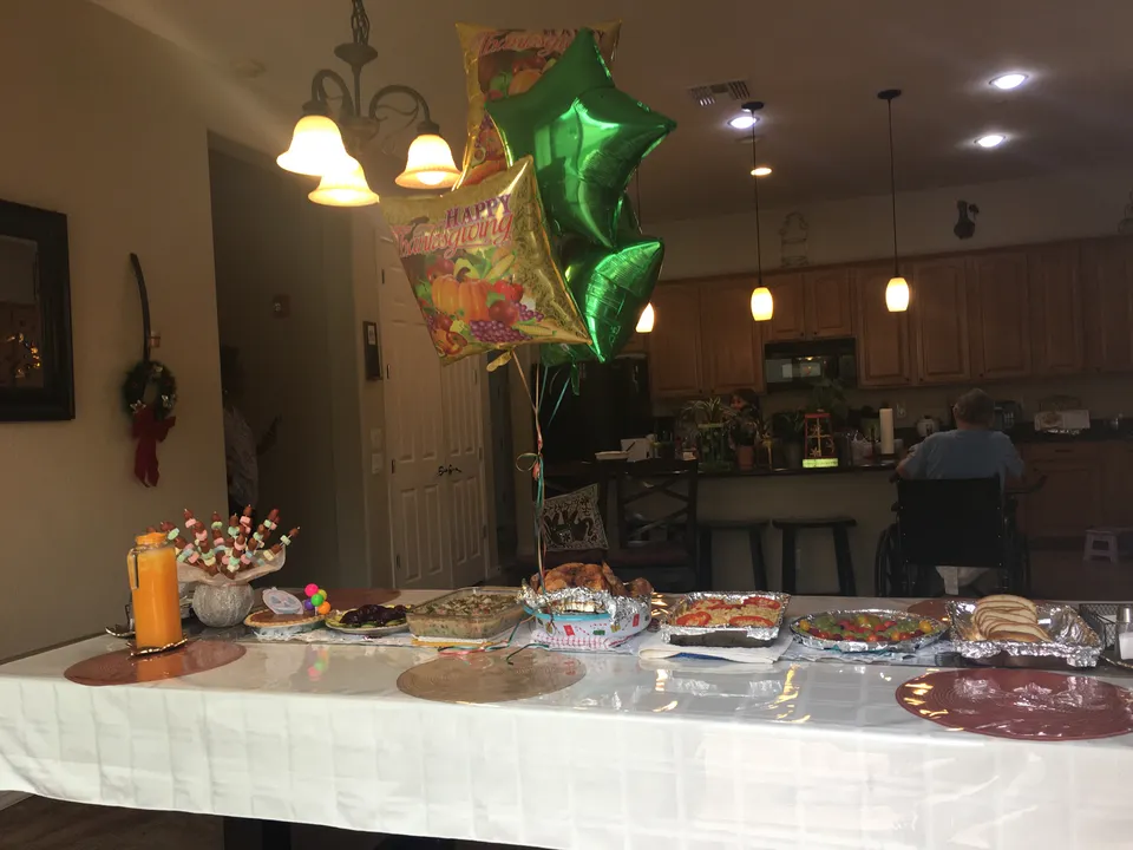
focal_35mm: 29
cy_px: 425
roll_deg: +3.2
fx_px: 949
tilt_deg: -0.6
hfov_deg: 61.7
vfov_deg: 48.2
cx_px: 566
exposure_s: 1/60
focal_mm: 4.2
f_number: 2.2
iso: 32
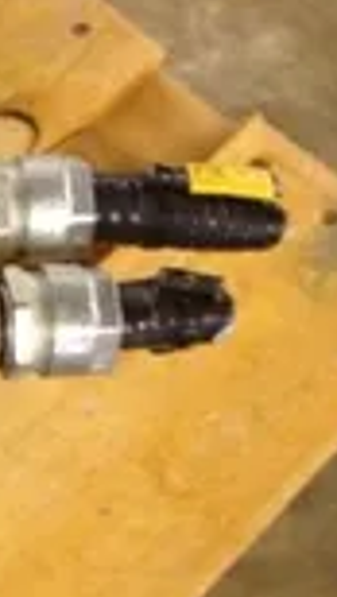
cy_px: 310
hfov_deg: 10.8
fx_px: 1568
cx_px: -414
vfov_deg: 21.5
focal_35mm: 99
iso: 200
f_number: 2.4
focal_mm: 4.28
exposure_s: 1/20
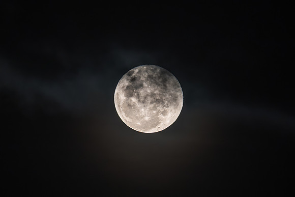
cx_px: 151
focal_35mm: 930
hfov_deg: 2.2
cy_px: 93
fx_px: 7620
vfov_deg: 1.5
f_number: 6.3
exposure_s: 1/60
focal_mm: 600
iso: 200
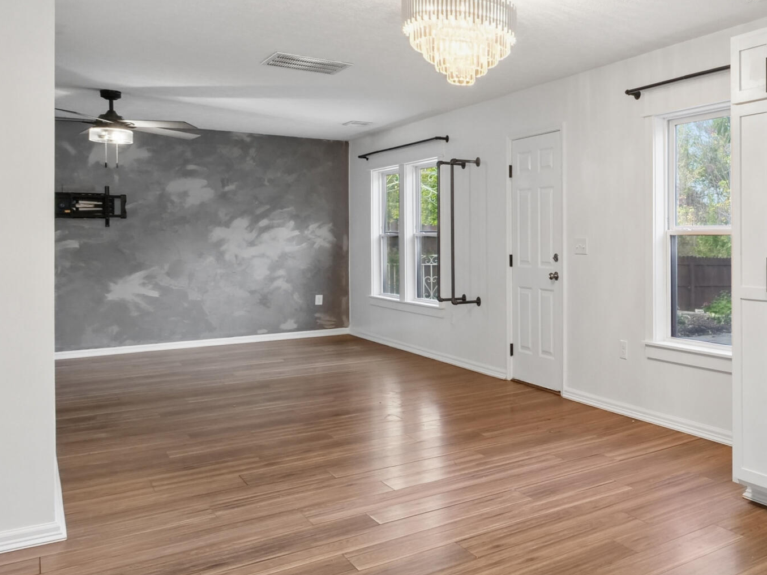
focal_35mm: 31
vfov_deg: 45.4
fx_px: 687
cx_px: 769
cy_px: 273
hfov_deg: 48.1
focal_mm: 7
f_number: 7.1
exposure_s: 1/20
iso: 640
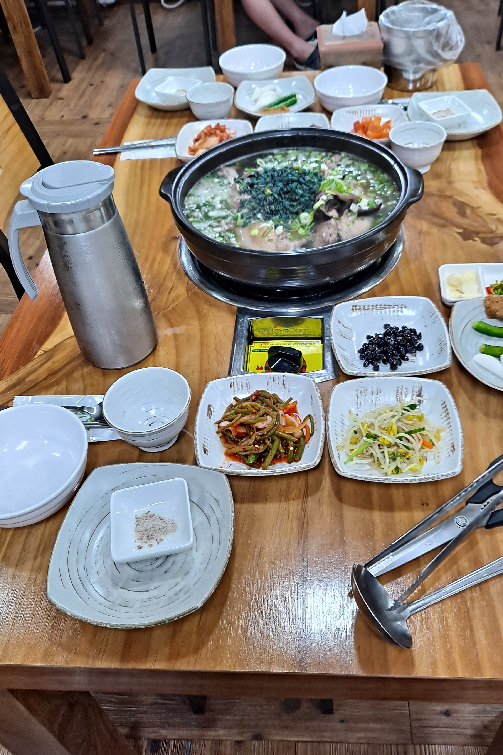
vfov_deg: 61.8
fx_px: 629
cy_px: 335
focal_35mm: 30
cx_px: 279
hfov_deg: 43.5
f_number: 2
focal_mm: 4.6
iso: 125
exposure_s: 1/60
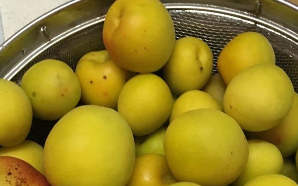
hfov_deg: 38.1
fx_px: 430
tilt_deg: -76.1
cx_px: 165
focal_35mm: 53
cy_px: 217
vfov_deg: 22.7
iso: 160
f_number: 2.2
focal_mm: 4.15
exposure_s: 1/30
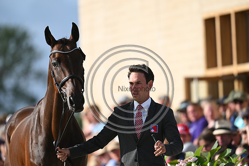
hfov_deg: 5.2
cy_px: 83
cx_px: 124
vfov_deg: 3.4
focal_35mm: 400
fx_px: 2767
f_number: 5
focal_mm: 400
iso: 320
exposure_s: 1/1600
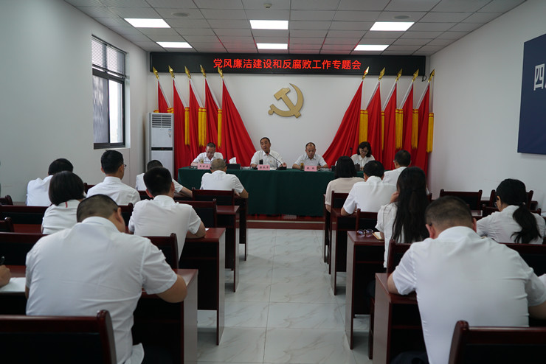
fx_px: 485
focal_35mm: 32
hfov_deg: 58.7
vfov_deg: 41.2
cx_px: 273
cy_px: 182
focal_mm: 32
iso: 250
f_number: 4
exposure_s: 1/160
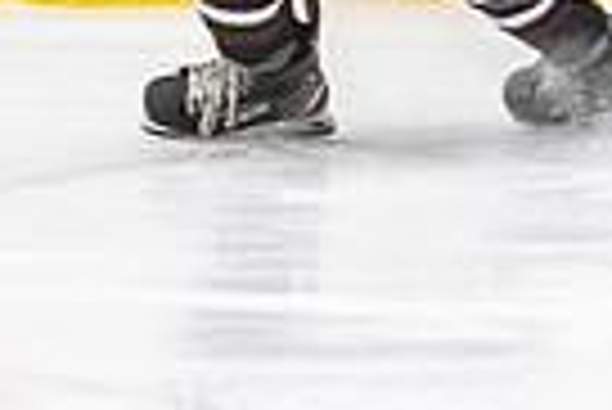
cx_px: -250
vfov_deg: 1.4
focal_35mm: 952
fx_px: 16201
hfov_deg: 2.2
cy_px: -445
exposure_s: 1/640
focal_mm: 135
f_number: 2.8
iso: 1600
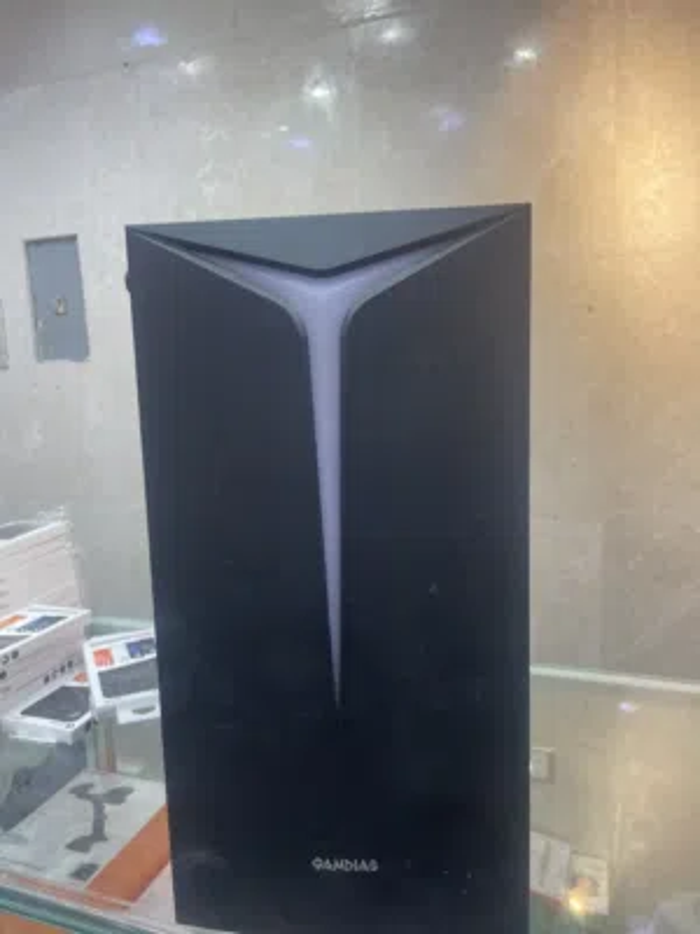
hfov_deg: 53.1
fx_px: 701
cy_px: 467
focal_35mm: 26
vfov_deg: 67.3
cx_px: 350
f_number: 1.6
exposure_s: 1/100
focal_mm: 4.2
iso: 64
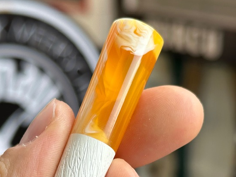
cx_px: 79
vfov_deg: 13.1
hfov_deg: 17.5
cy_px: 169
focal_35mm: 112
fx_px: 763
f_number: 1.78
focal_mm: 6.86
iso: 64
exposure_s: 1/519
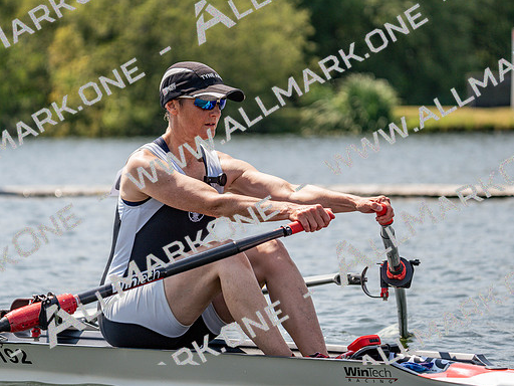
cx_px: 250
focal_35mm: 218
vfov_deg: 6.8
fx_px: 3237
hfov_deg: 9.1
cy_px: 192
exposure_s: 1/1600
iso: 200
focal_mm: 200
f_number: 5.6
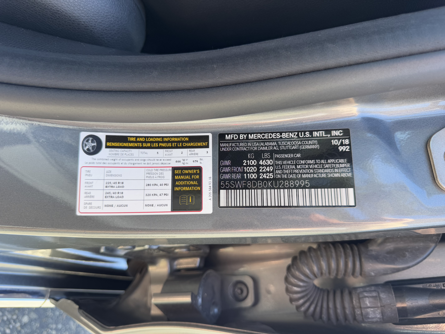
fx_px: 309
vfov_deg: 56.8
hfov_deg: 71.6
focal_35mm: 24
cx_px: 222
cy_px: 167
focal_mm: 6.76
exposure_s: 1/167
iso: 64
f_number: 1.78
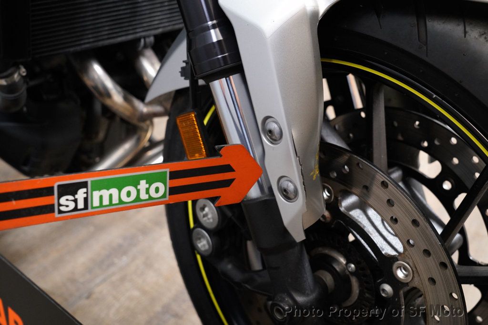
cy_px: 162
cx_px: 244
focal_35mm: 44
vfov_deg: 30.5
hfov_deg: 44.5
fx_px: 596
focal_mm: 44
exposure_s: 1/80
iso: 5000
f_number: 7.1
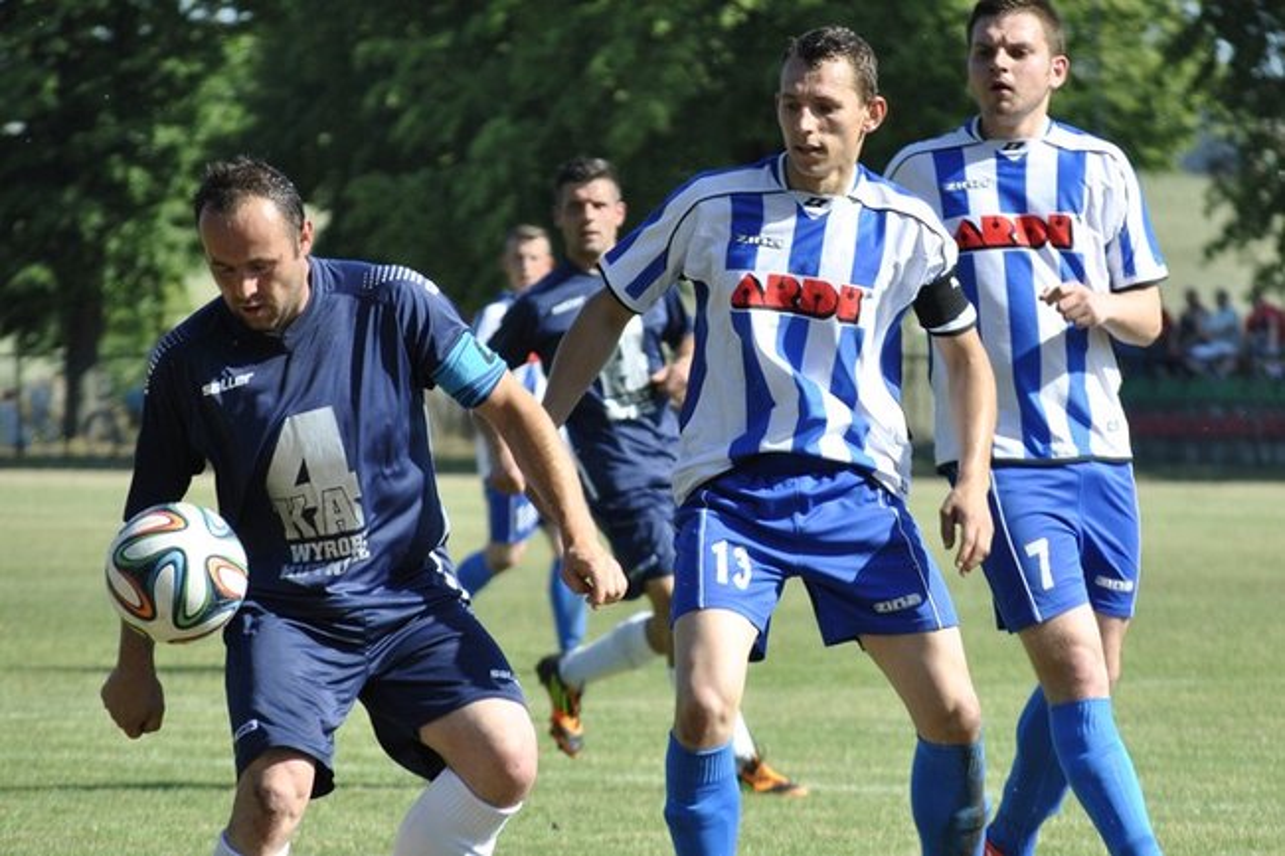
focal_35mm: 183
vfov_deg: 7.5
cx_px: 642
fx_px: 6530
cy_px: 428
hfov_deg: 11.2
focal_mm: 122
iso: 200
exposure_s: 1/640
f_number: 4.8
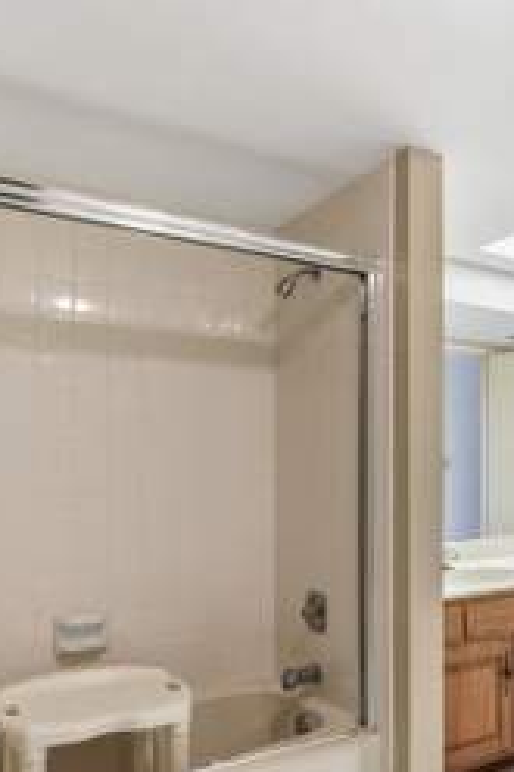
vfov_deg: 59.7
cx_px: 430
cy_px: 472
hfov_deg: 40.1
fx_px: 665
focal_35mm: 31
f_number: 9
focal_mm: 16
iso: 200
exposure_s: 1/8
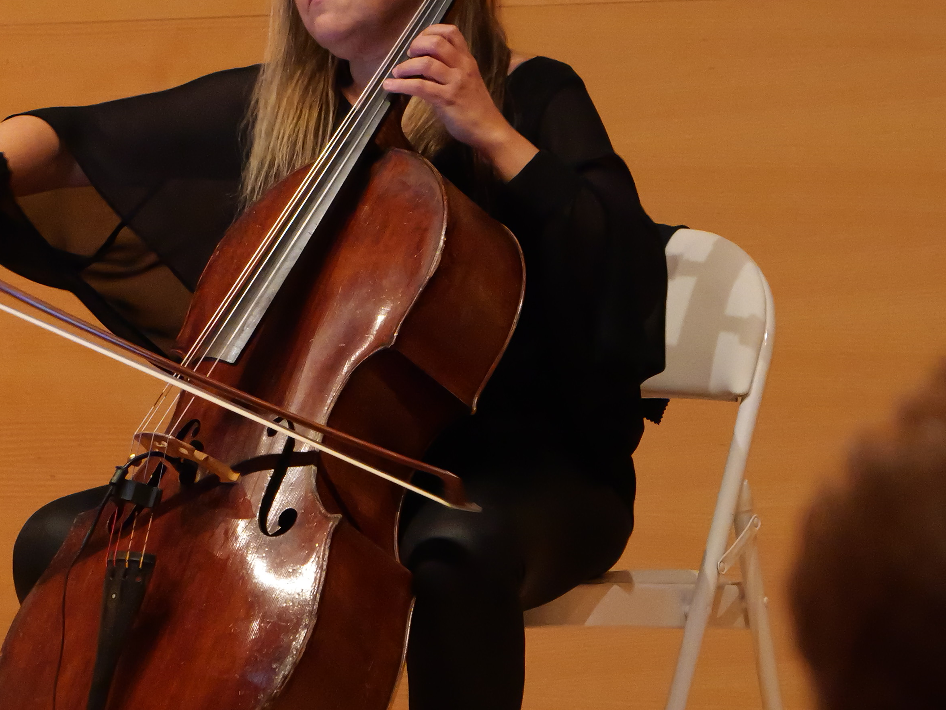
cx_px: 384
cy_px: 430
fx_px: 5906
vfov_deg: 6.9
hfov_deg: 9.2
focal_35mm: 216
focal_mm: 44
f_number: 4
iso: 4000
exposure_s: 1/50
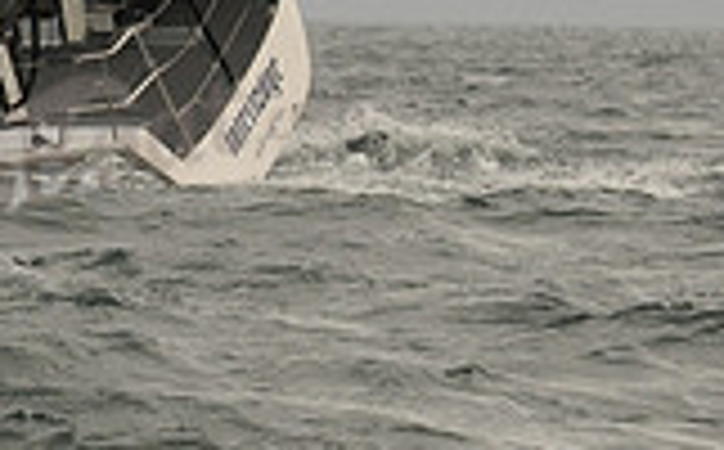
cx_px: -499
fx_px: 13020
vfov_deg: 2.0
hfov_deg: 3.2
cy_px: -2
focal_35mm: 661
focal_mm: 120
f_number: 6.3
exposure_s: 1/640
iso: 200
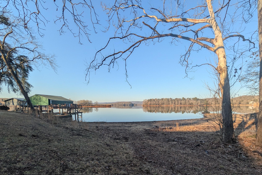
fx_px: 109
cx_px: 137
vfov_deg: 75.1
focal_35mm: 15
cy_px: 116
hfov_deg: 100.3
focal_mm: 2.02
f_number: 1.7
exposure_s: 1/1672
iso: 53
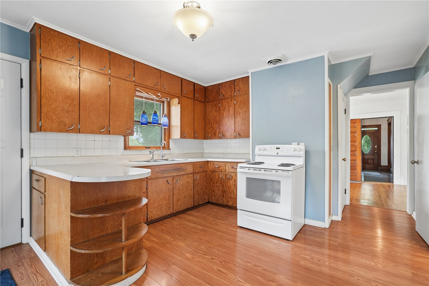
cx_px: 214
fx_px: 191
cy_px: 143
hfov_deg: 96.7
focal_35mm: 16
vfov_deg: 73.7
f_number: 9
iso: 640
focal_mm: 16
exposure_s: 1/15
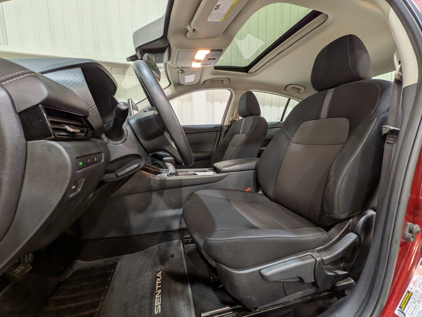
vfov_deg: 85.7
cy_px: 158
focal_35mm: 14
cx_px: 211
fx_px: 171
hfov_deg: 102.1
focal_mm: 1.83
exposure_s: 1/30
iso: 65
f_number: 2.2
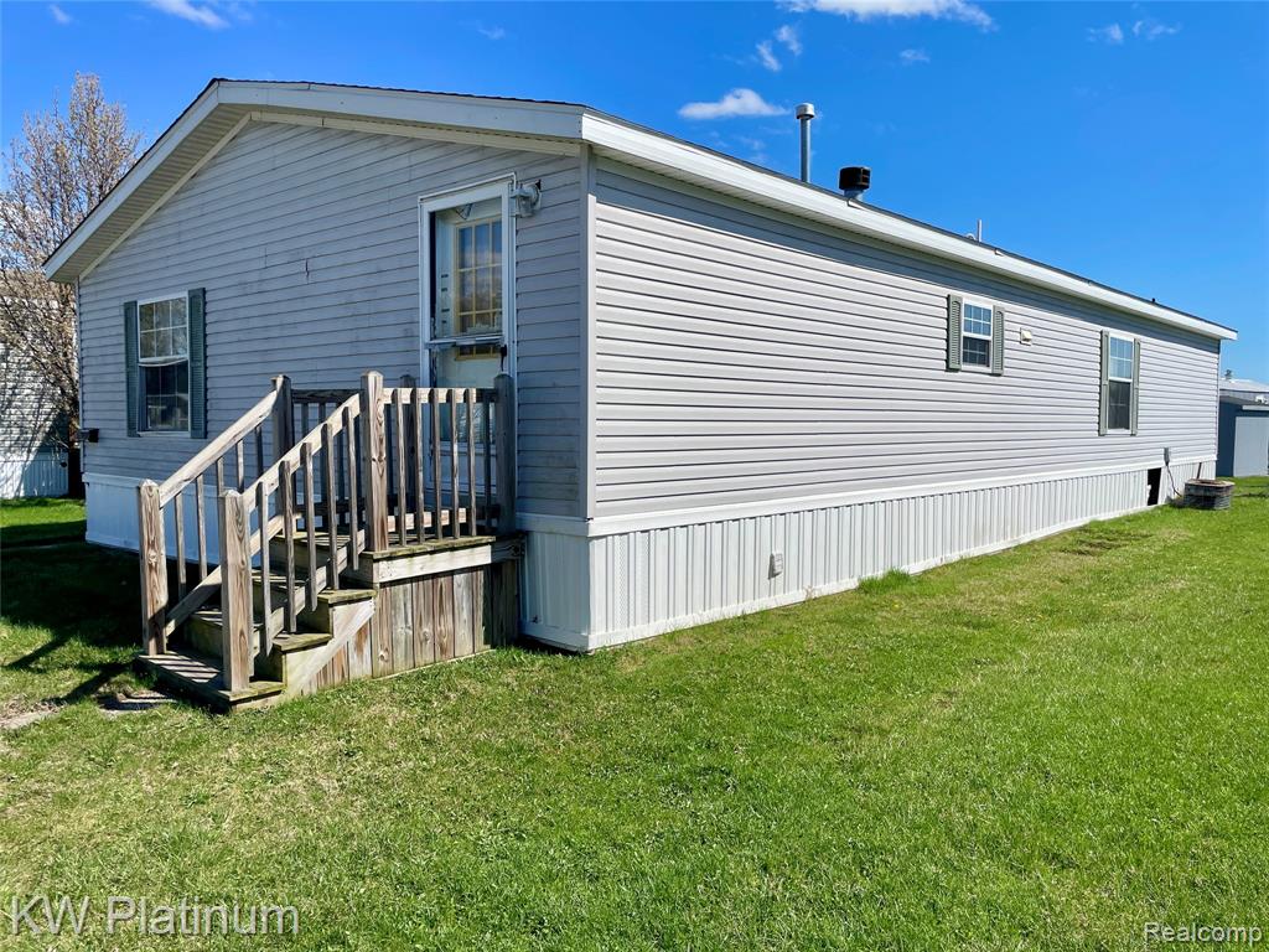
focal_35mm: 26
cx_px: 634
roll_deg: +0.2
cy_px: 476
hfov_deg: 67.3
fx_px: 953
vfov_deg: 53.1
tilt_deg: -3.4
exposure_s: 1/5556
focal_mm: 4.2
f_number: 1.6
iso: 32
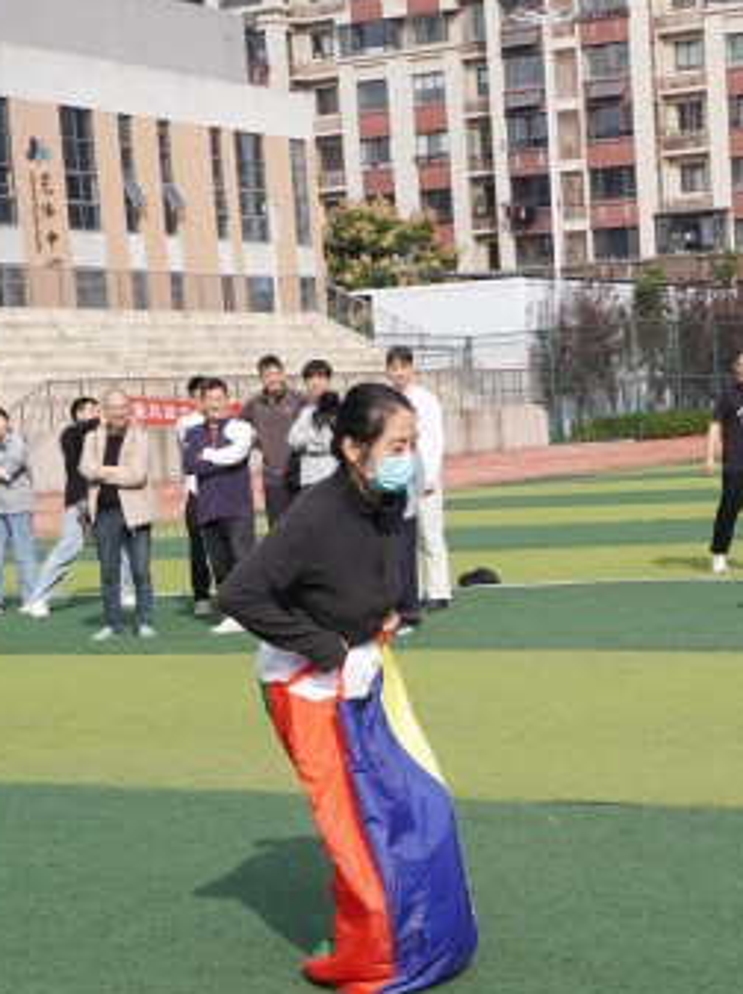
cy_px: 588
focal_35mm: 63
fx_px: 1806
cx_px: 802
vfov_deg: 30.7
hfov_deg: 22.1
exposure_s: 1/500
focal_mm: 21
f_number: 7.1
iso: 100
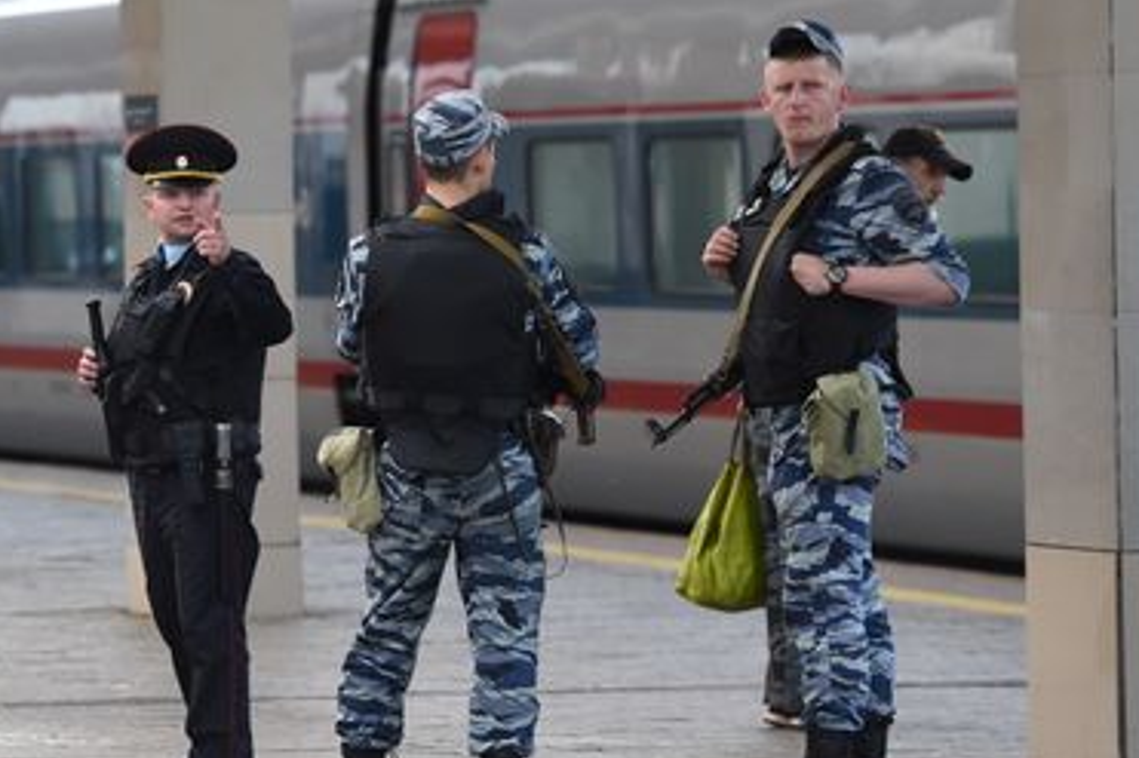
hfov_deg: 7.8
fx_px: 8349
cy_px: 310
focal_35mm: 264
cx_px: 203
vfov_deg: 5.2
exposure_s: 1/1600
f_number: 3.5
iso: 2000
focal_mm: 140
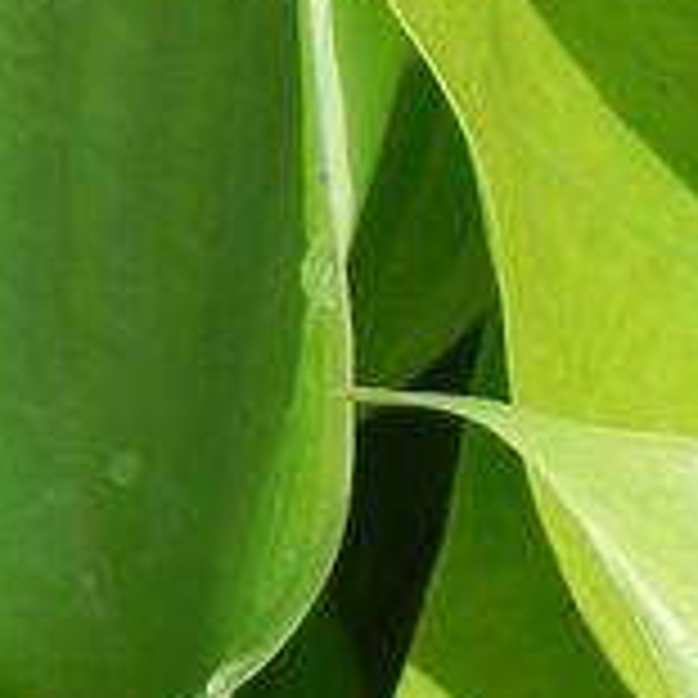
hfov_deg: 6.5
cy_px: 1121
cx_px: 1333
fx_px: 6023
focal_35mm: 264
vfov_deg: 6.5
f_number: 3.5
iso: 160
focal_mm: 10.3
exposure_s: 1/1000
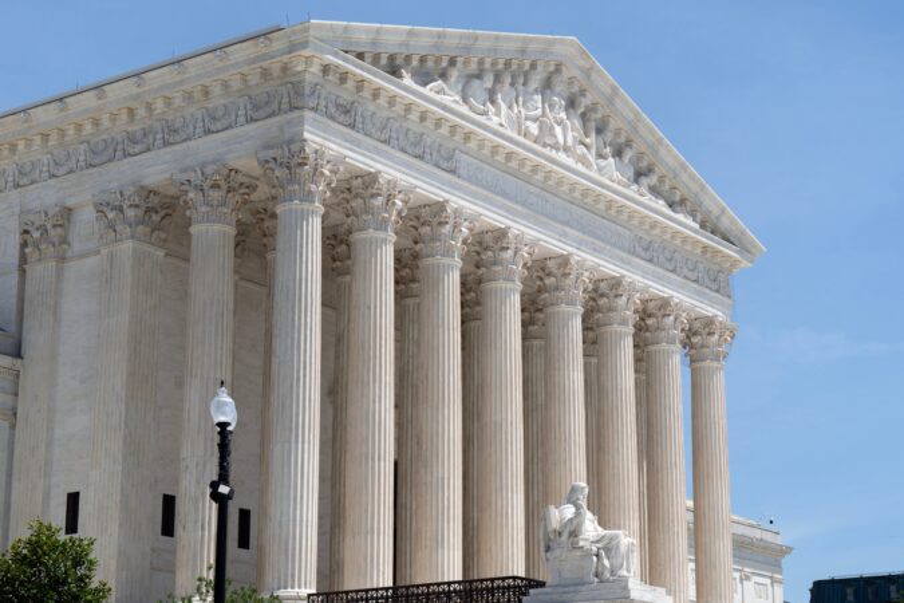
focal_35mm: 70
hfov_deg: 28.8
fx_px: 1758
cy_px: 302
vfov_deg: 19.5
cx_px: 452
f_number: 4
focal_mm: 70
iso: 80
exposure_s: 1/1600
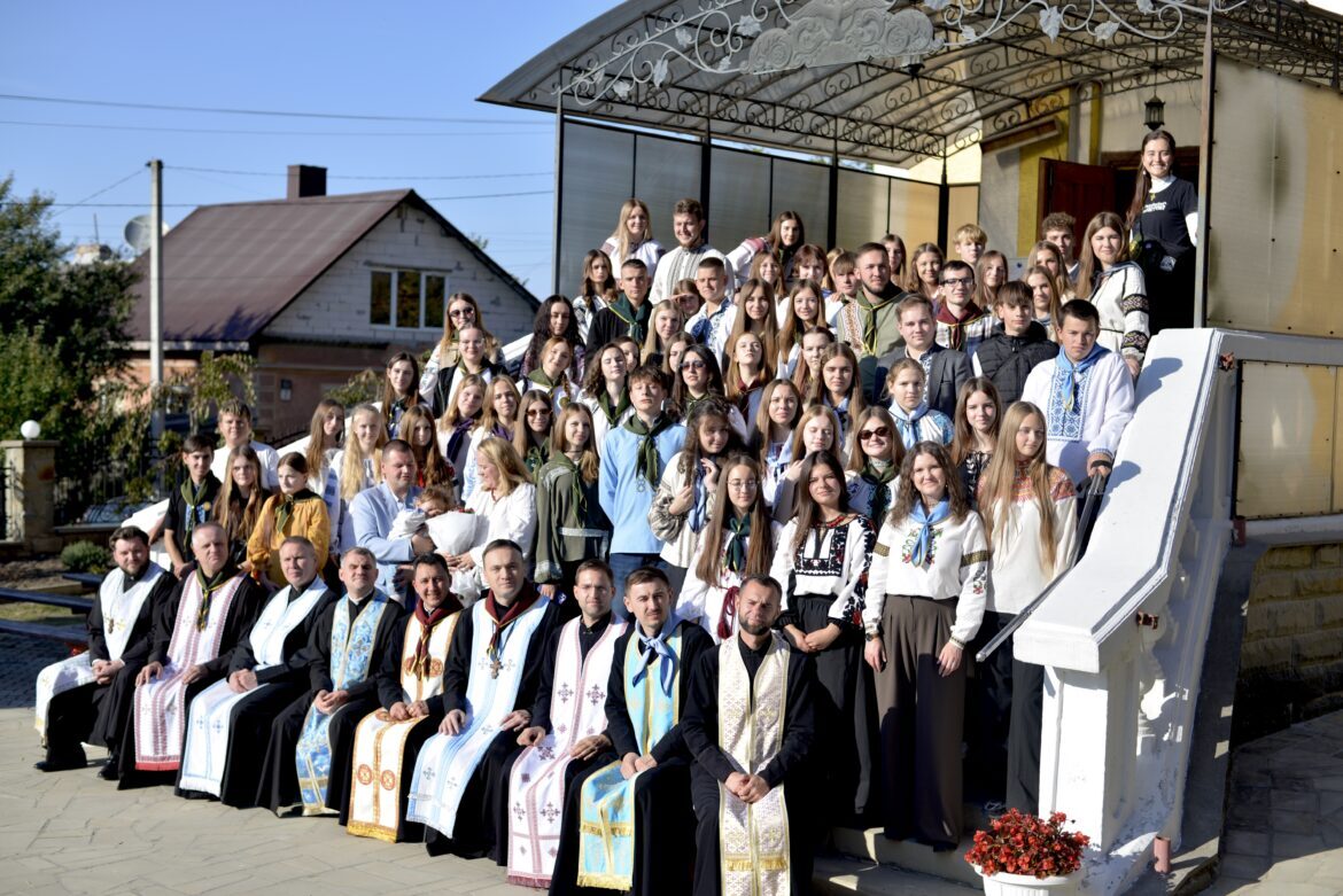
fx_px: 1866
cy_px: 448
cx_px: 672
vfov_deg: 27.0
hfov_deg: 39.6
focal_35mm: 50
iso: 100
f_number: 3.5
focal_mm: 50
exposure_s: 1/1250
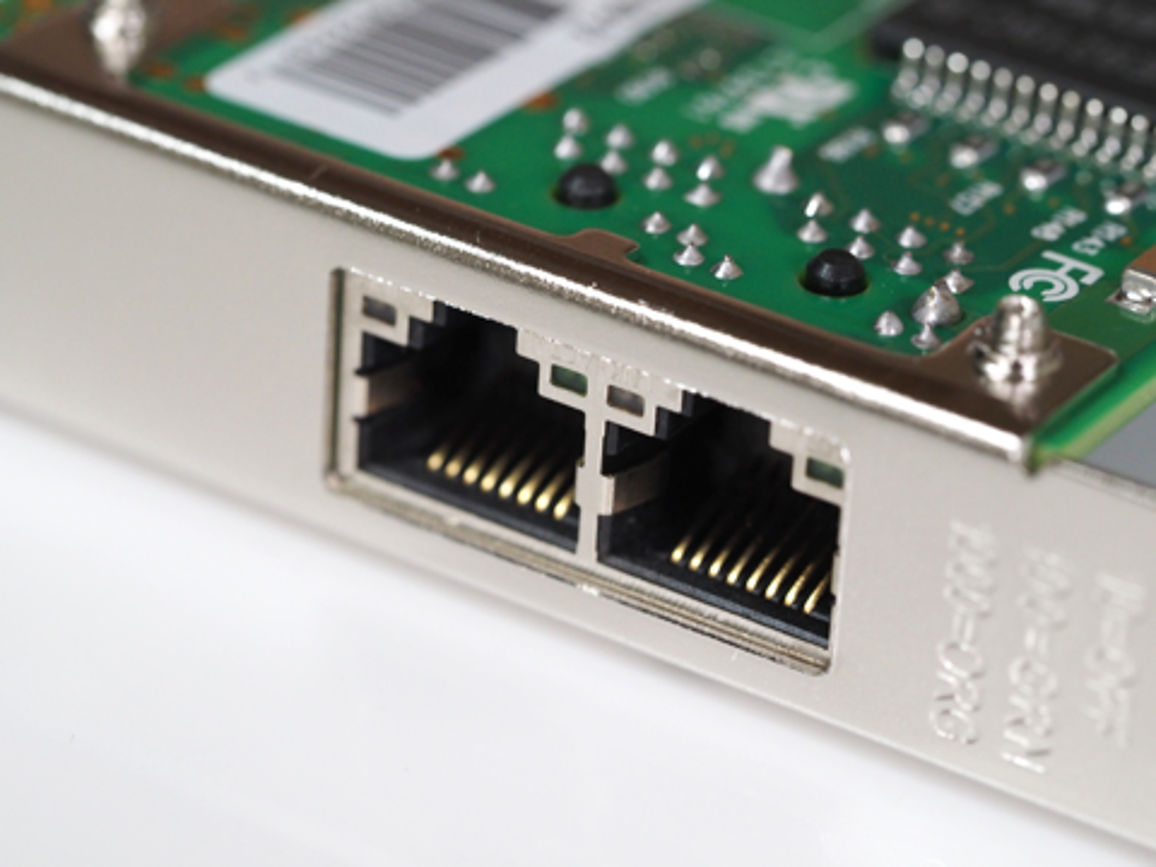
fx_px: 4007
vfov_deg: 12.3
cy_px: 434
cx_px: 578
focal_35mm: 120
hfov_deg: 16.4
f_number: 4
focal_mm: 60
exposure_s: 1/80
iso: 1600
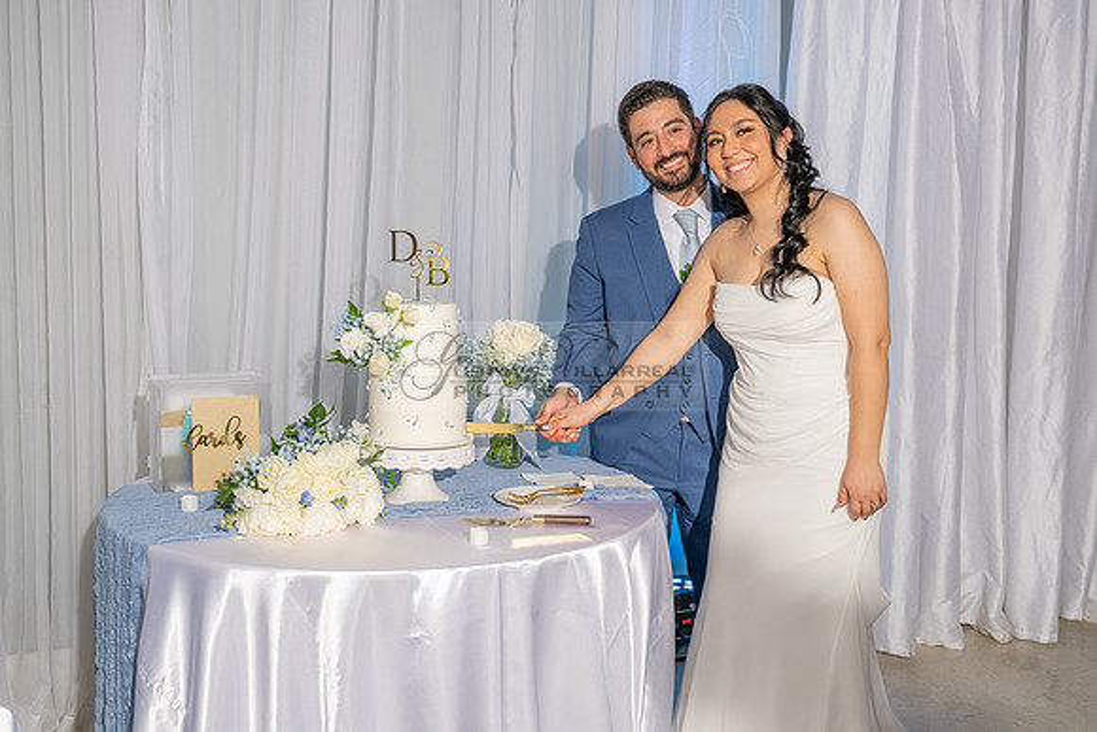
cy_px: 366
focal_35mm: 38
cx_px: 548
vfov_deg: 35.1
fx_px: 1158
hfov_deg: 50.7
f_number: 5.6
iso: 800
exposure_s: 1/160
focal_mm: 38
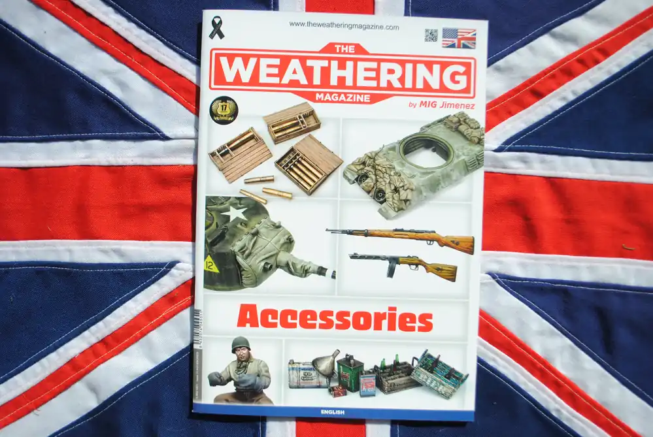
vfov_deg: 40.1
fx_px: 599
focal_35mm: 33
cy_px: 218
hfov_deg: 57.2
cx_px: 326
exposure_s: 1/1000
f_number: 5.6
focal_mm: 22
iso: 100
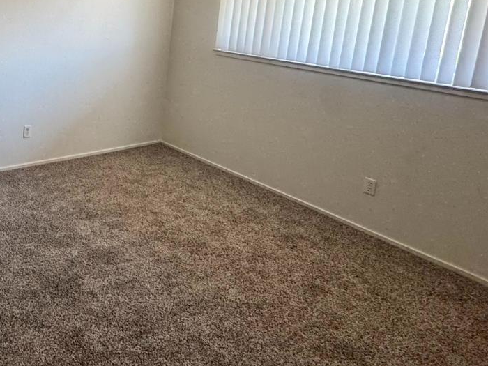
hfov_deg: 52.0
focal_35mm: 30
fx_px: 423
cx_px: 39
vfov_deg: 44.2
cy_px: 65
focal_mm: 2.22
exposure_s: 1/60
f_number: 2.2
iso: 160
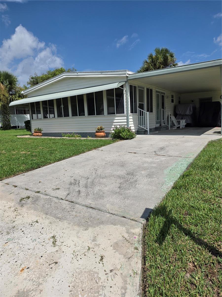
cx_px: 111
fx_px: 197
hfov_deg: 58.9
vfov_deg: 73.9
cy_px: 148
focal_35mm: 23
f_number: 1.7
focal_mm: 6.25
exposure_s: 1/7944
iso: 50
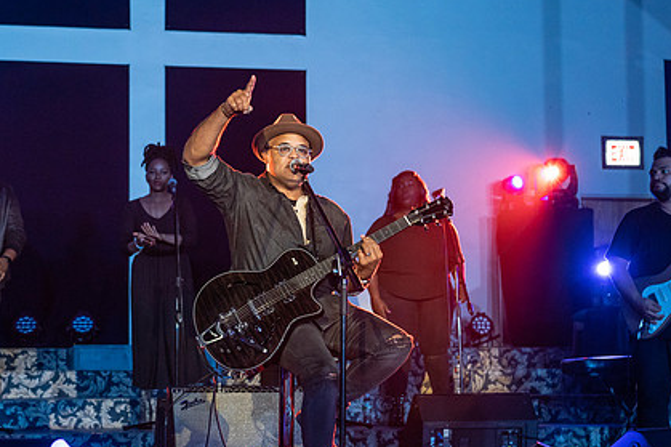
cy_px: 267
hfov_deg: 28.0
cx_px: 271
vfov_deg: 18.9
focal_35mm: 72
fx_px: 1341
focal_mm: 52
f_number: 4
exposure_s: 1/320
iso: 5000
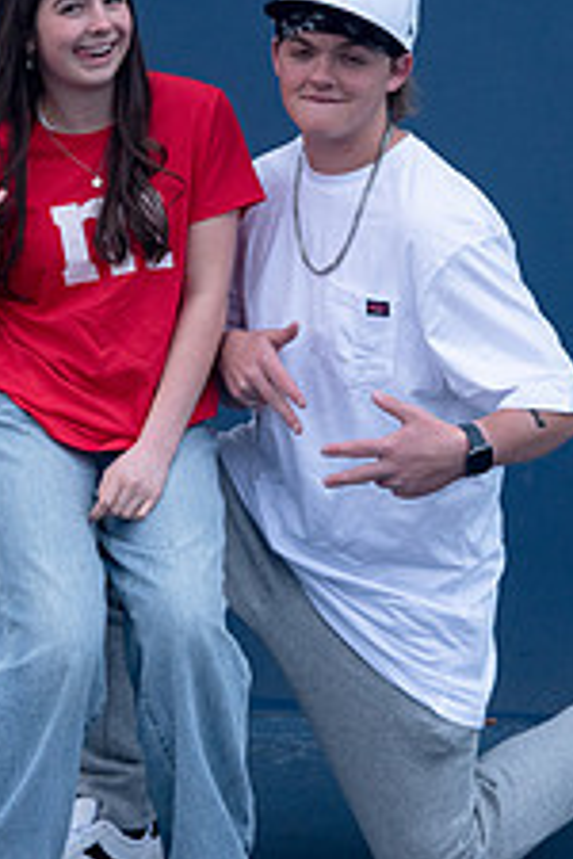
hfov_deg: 9.8
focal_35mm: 140
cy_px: 202
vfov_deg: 14.6
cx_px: 244
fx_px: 3342
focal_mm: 70
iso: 500
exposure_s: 1/125
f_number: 5.6
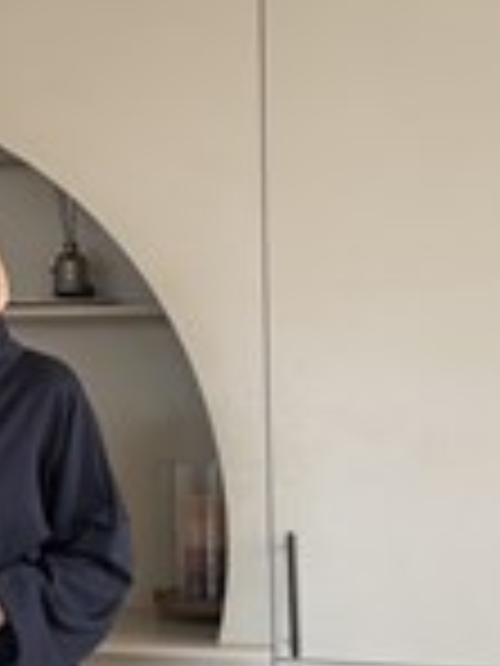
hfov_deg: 20.4
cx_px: -108
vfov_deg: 27.3
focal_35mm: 67
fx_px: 1290
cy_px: 668
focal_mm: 6.76
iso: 125
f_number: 1.78
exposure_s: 1/121
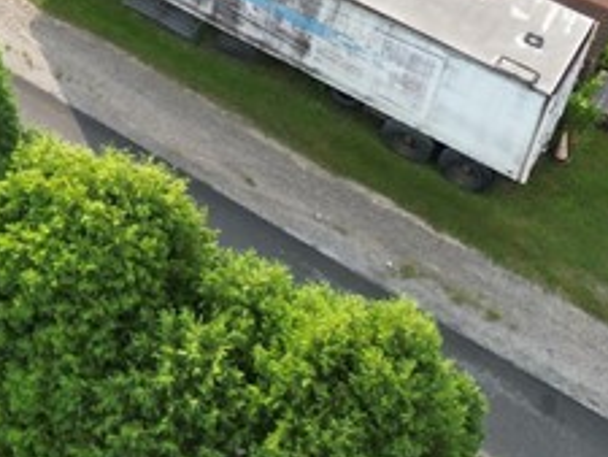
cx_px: -319
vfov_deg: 12.5
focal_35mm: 109
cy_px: -338
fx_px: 1916
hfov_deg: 16.4
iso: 120
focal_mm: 6.72
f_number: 1.7
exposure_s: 1/500
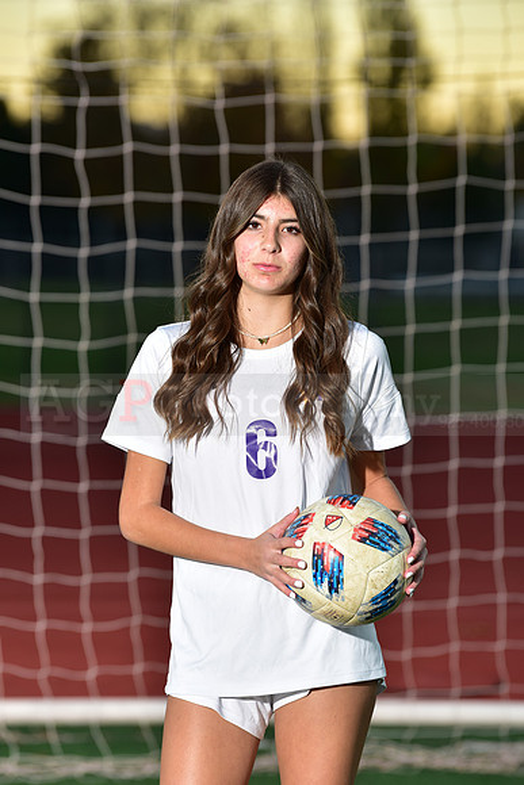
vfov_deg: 10.3
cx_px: 262
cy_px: 392
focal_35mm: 200
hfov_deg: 6.9
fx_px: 4364
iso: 200
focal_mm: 200
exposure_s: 1/200
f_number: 5
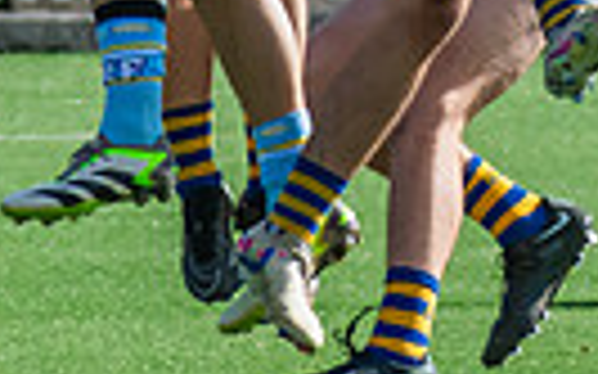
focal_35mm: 1755
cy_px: -541
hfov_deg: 1.2
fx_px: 28590
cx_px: 254
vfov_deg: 0.7
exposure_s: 1/1000
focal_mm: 240
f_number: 10
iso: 800
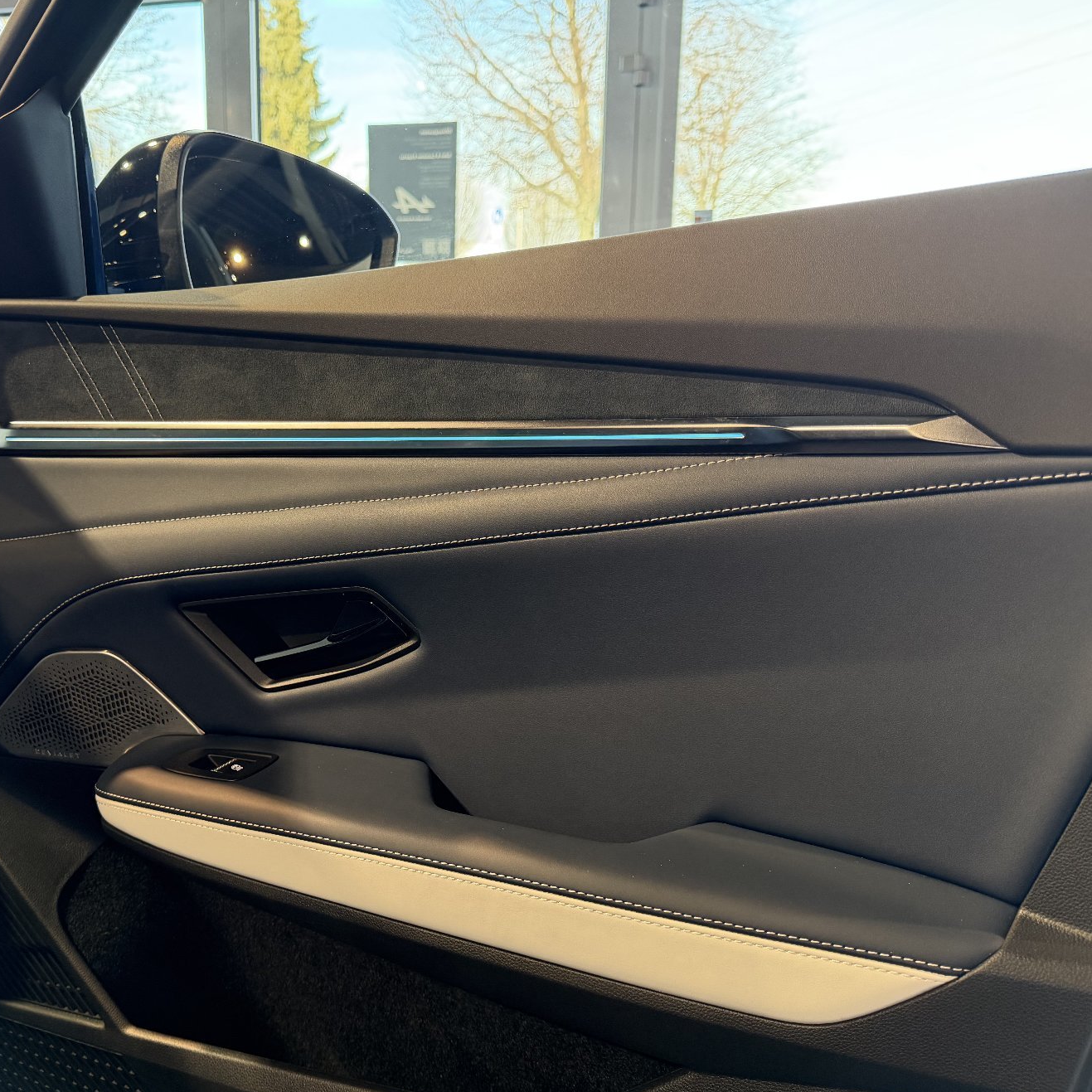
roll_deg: -0.8
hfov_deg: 55.0
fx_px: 1035
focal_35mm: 29
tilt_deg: -12.2
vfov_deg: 55.6
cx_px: 407
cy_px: 557
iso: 320
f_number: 1.78
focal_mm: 6.76
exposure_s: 1/100
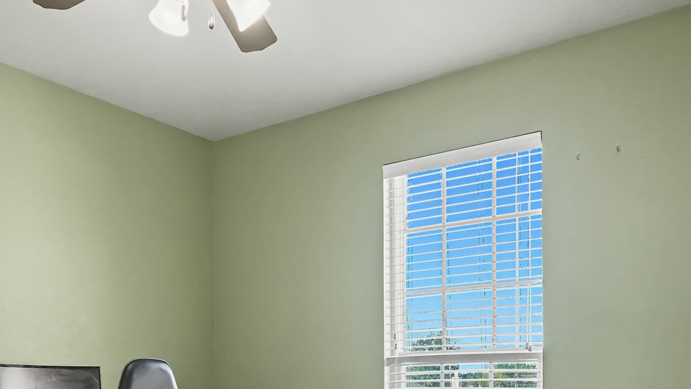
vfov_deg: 28.0
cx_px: 345
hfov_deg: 51.4
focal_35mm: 39
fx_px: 718
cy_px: 411
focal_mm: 11
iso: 3200
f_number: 5
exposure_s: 1/100
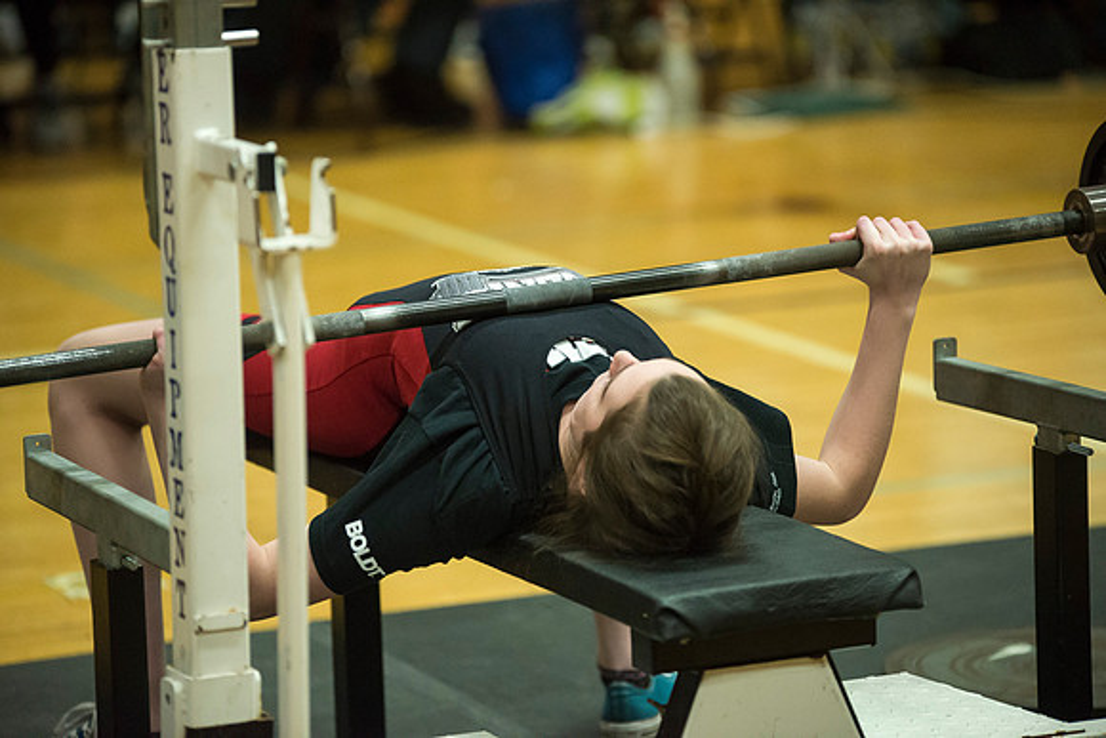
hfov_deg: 12.8
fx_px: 4916
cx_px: 553
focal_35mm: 160
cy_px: 369
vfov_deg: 8.6
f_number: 2.8
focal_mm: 160
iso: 6400
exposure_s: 1/640
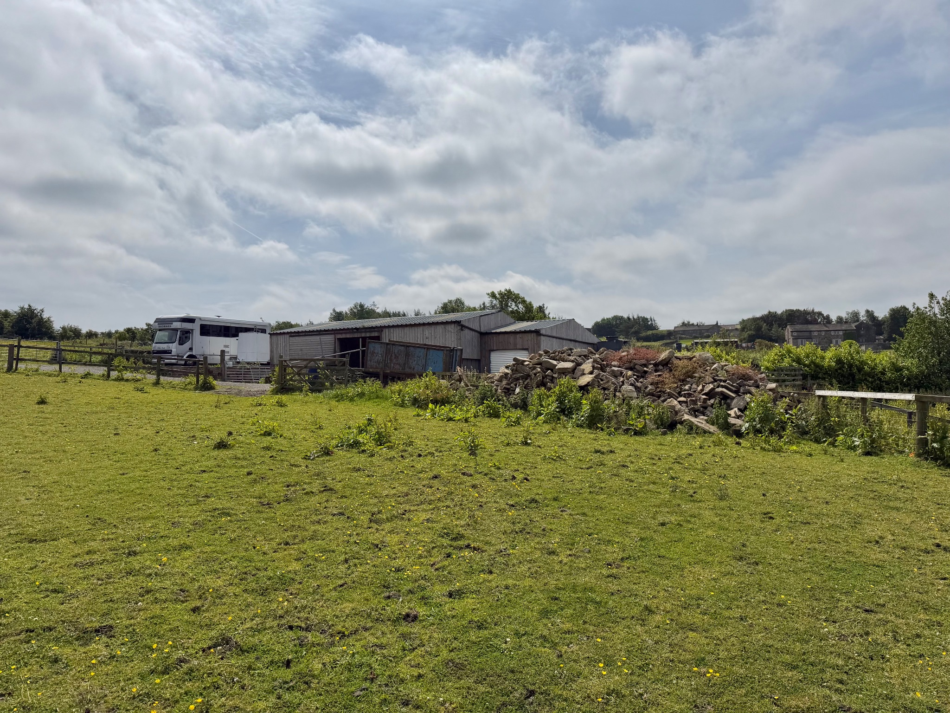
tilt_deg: +4.5
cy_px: 356
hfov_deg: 71.6
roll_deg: +0.9
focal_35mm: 24
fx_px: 659
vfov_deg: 56.8
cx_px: 475
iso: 100
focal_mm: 6.76
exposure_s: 1/22727
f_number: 1.78
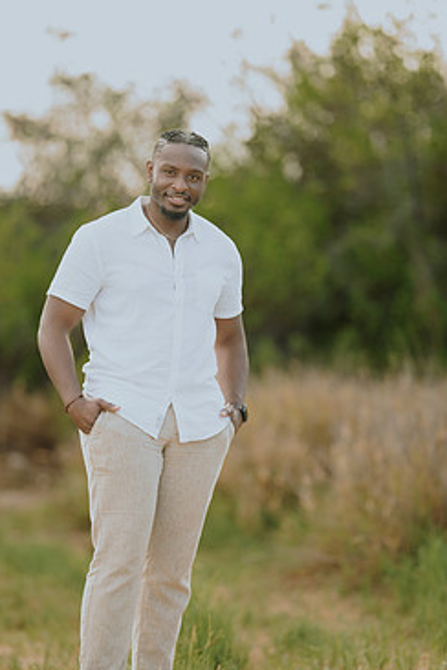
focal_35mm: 166
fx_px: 3092
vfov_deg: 12.4
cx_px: 181
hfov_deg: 8.3
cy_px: 406
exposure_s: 1/320
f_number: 1.8
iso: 50
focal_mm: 135
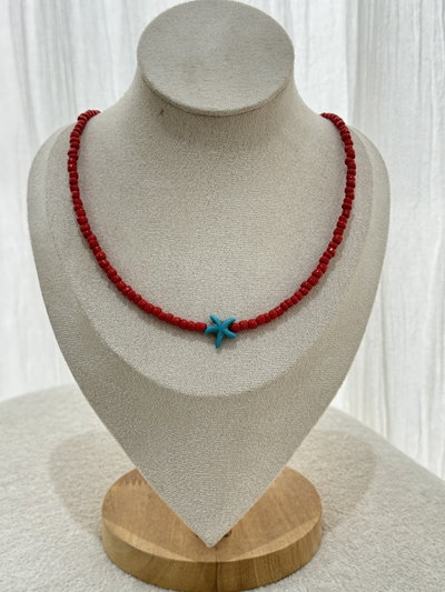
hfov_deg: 30.3
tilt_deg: -15.9
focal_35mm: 48
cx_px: 222
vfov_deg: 39.6
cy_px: 296
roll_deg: +1.5
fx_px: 822
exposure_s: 1/50
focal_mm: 6.76
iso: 100
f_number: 1.78
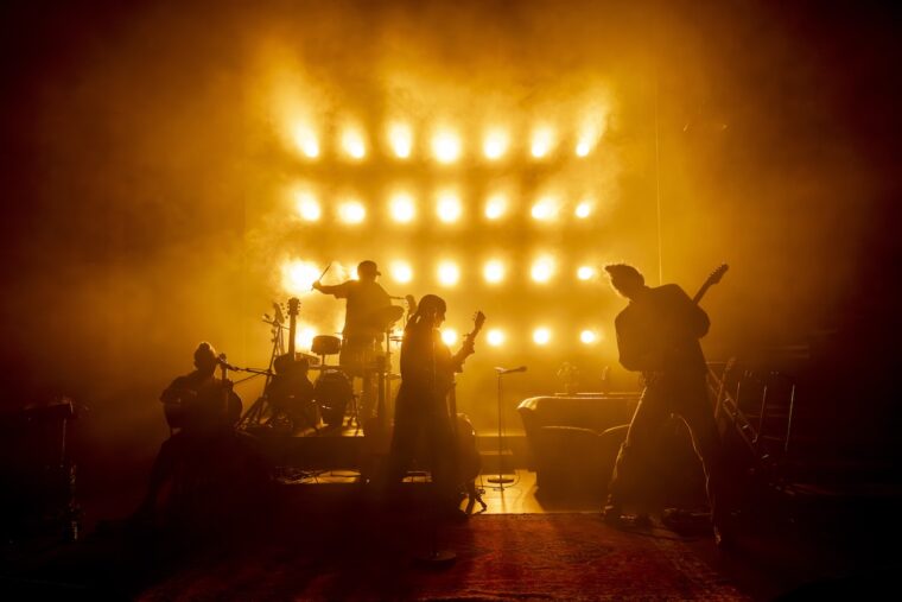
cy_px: 301
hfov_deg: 60.3
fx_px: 777
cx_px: 451
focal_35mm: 31
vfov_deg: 42.3
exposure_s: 1/250
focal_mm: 31
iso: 5000
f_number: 5.6
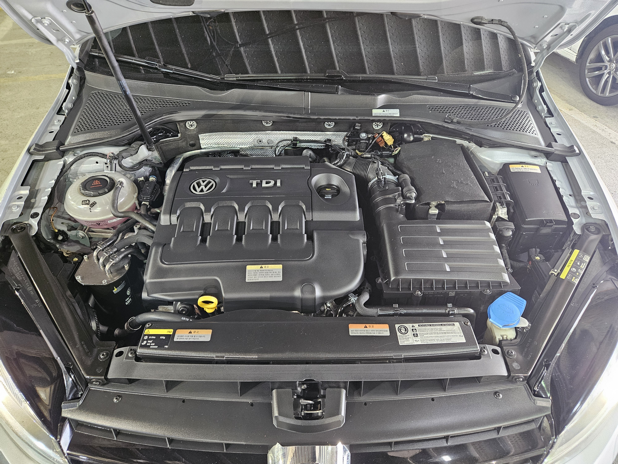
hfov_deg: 73.9
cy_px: 232
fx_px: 411
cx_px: 309
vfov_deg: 58.9
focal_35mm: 23
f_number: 1.8
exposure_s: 1/60
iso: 800
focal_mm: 5.4
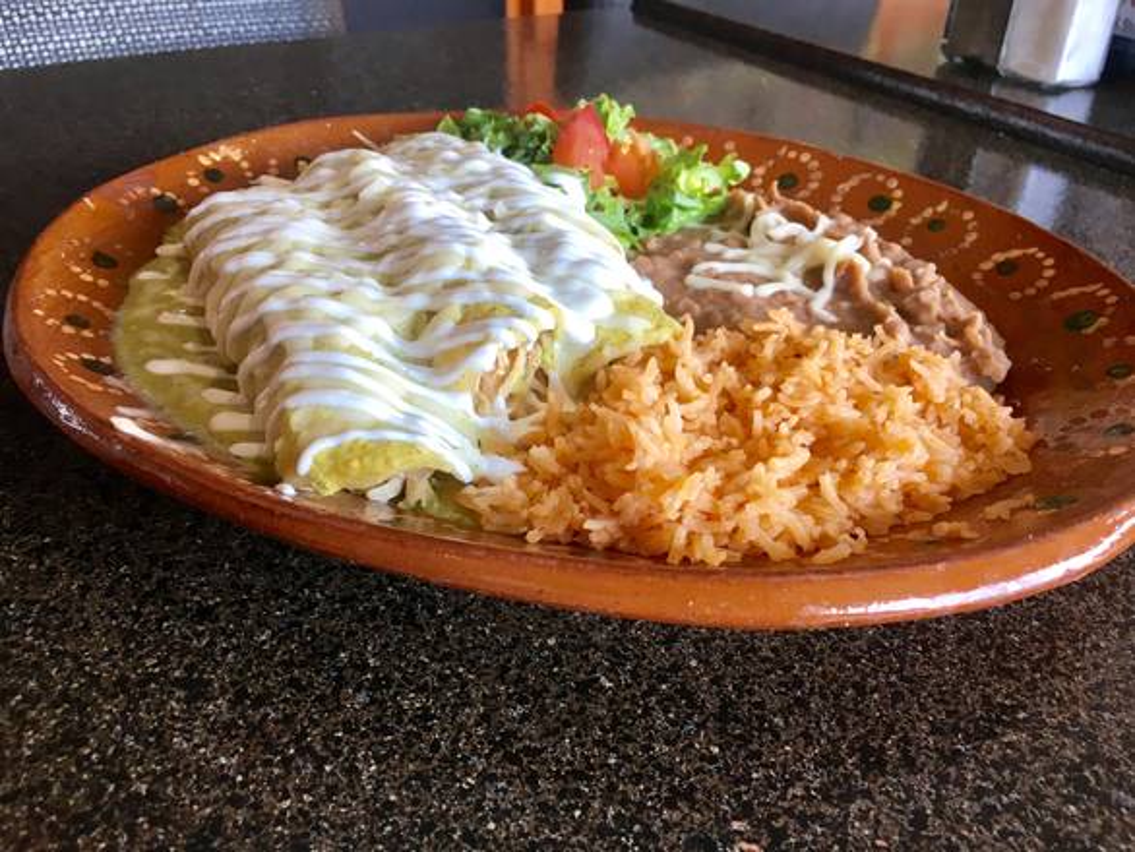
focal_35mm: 29
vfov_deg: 48.3
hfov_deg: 61.6
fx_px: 951
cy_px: 426
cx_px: 568
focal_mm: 4.15
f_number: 2.2
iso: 50
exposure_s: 1/30
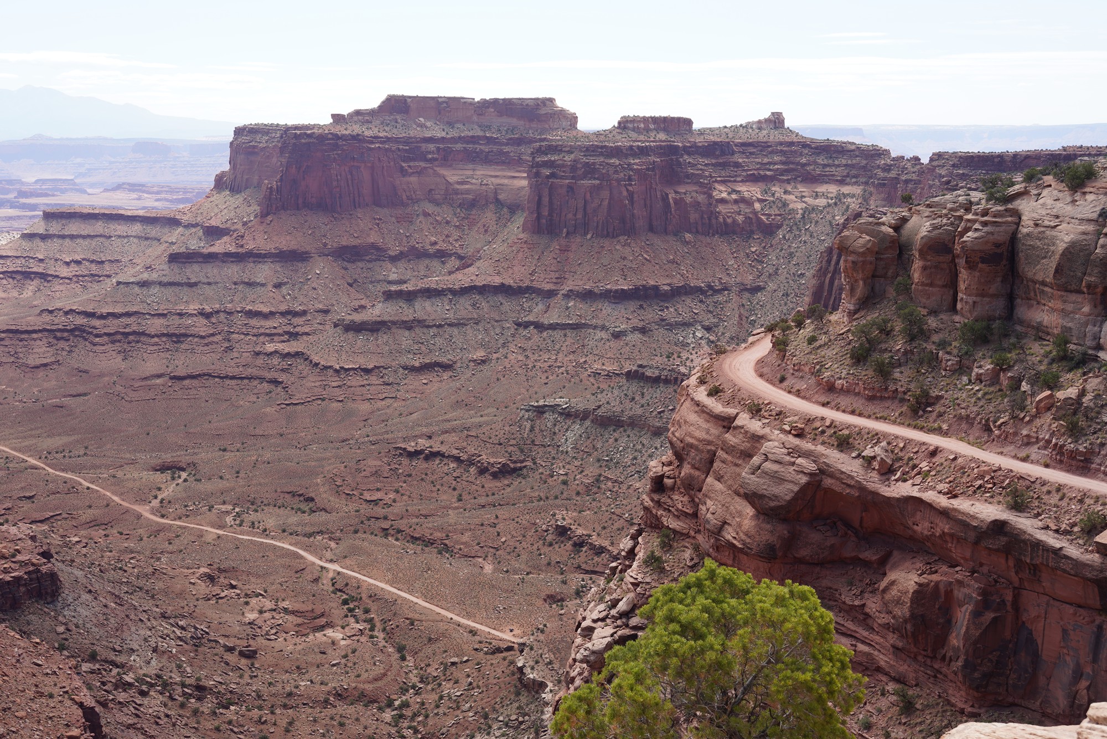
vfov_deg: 31.9
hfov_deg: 46.4
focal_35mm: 42
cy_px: 370
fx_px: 1292
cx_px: 554
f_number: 9
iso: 100
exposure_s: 1/100
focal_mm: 42
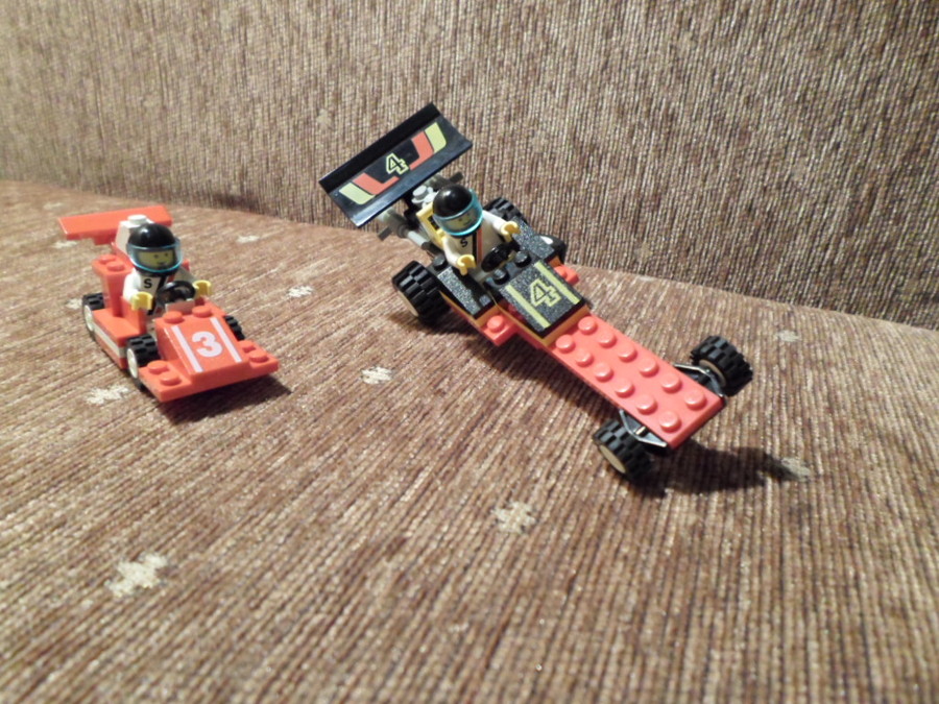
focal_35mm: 25
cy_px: 352
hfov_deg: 69.4
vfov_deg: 54.9
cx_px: 470
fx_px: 678
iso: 400
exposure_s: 1/15
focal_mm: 4.5
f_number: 2.5
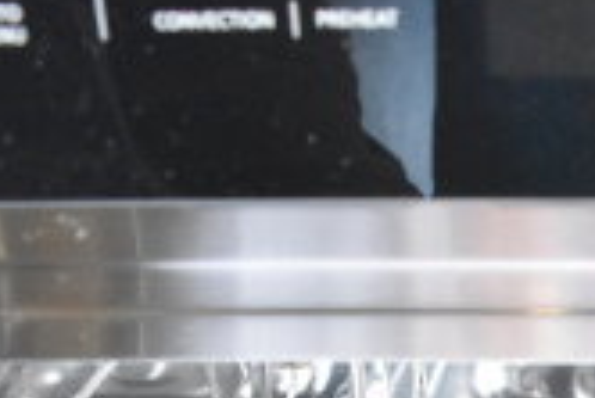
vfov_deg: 12.7
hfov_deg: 19.4
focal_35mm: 99
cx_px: 713
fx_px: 1638
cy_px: 708
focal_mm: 18
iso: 6400
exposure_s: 1/160
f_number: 6.3
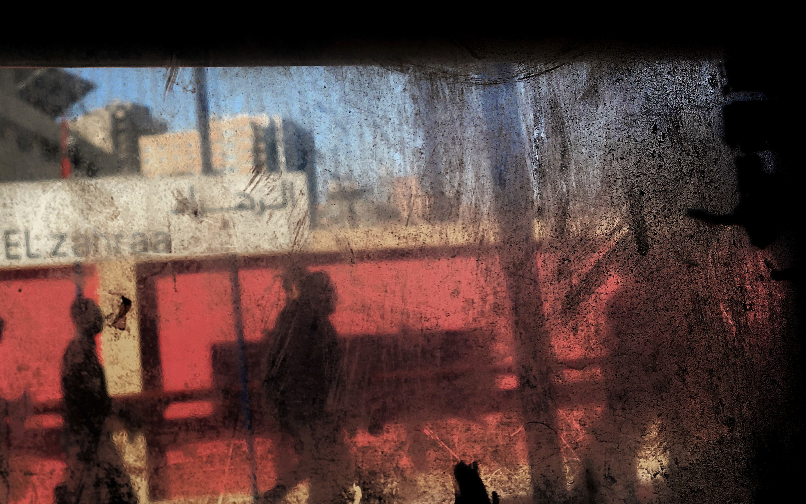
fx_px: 967
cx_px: 233
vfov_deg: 29.2
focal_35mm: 44
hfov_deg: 44.2
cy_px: 242
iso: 25
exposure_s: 1/657
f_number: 2.2
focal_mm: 4.15
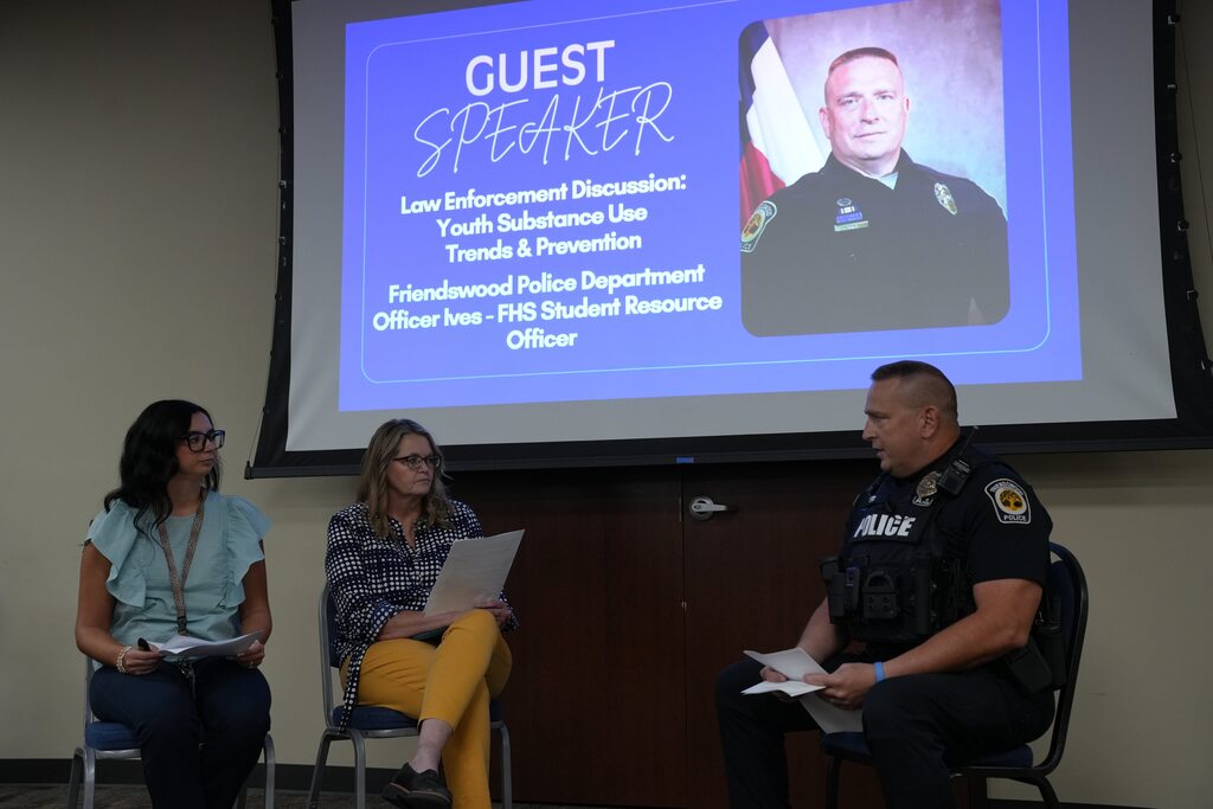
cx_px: 606
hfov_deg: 47.4
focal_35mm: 41
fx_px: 1382
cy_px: 404
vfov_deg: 32.6
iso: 2000
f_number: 4
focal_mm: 41
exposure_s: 1/160
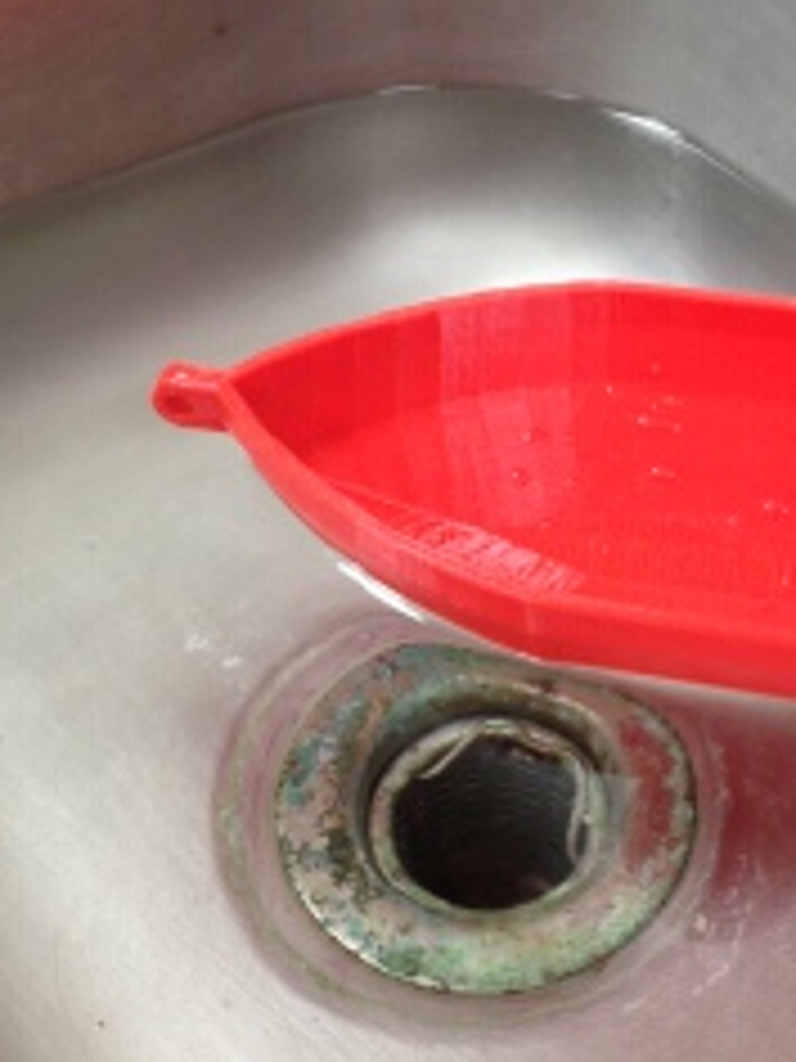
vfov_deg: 34.3
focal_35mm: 56
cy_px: 495
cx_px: 535
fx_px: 1717
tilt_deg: -47.0
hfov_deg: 25.9
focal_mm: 4.12
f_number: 2.4
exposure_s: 1/20
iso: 80
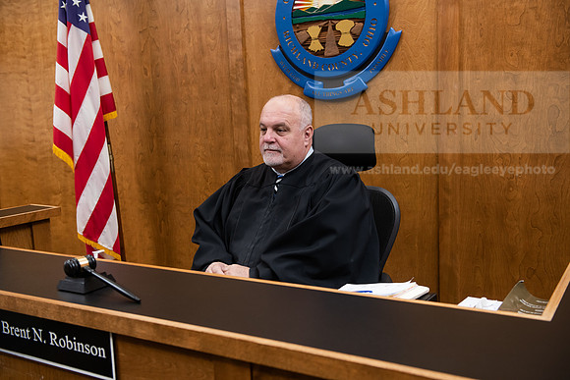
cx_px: 285
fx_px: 602
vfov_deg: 35.1
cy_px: 190
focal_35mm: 38
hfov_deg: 50.7
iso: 1250
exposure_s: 1/200
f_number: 4
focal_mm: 38
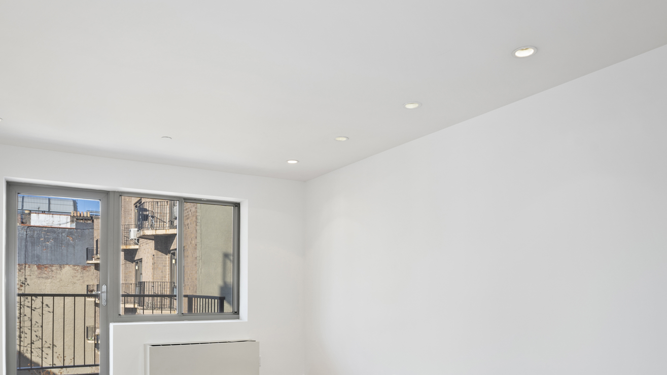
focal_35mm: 26
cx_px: 301
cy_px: 308
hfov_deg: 71.7
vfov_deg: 42.1
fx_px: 460
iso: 100
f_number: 8
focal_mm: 17
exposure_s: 1
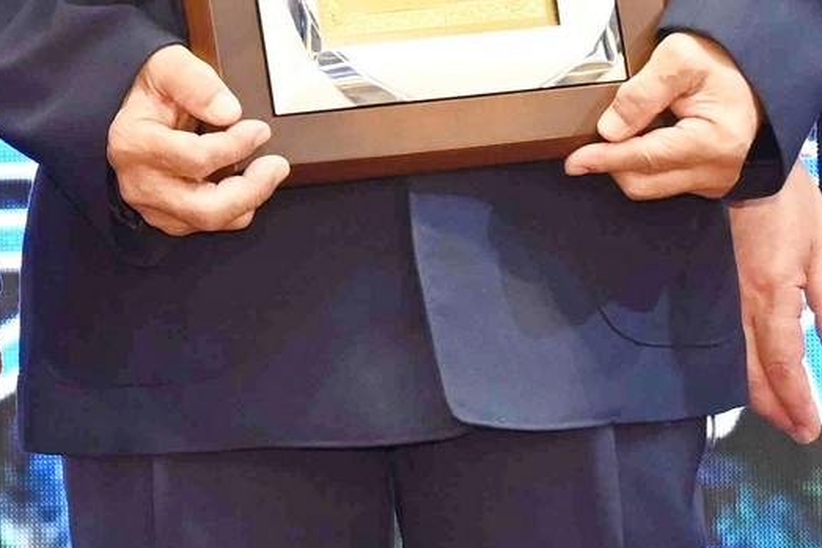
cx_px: -64
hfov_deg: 4.6
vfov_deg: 3.1
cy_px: -691
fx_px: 10186
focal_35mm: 446
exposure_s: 1/125
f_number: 4
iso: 1250
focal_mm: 72
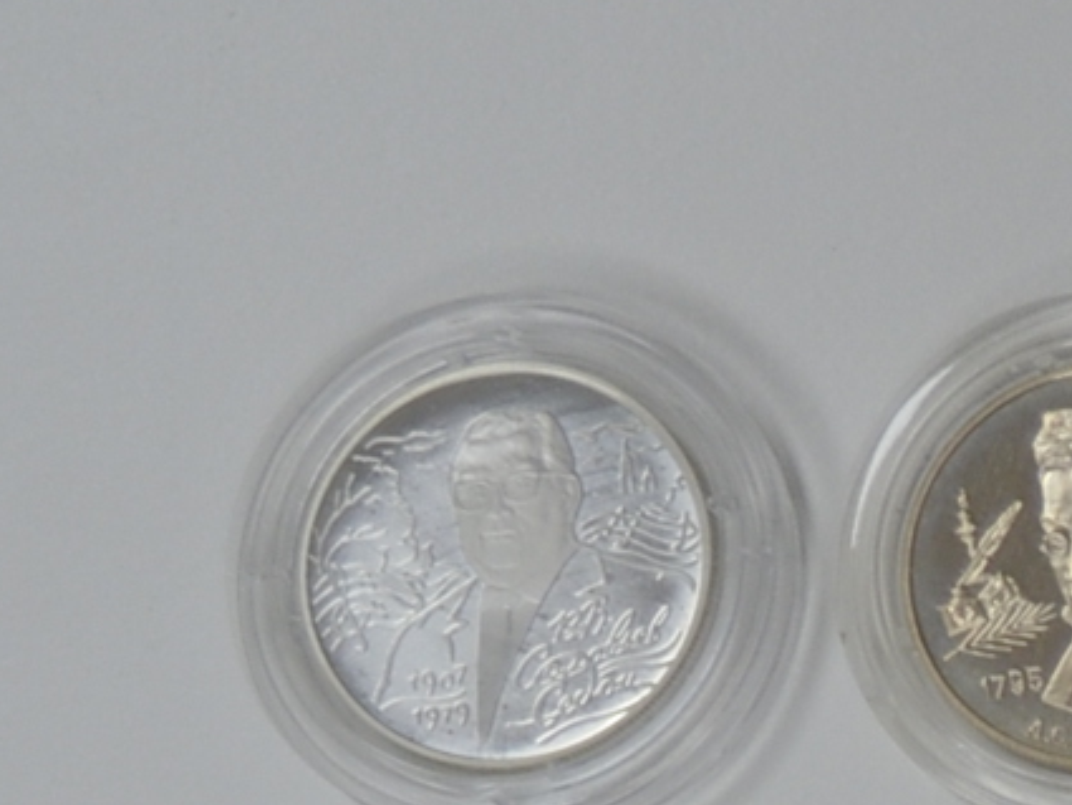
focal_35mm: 242
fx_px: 7490
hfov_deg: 7.5
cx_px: 2767
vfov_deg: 5.9
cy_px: 1779
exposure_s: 1/100
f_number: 5
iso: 400
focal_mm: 29
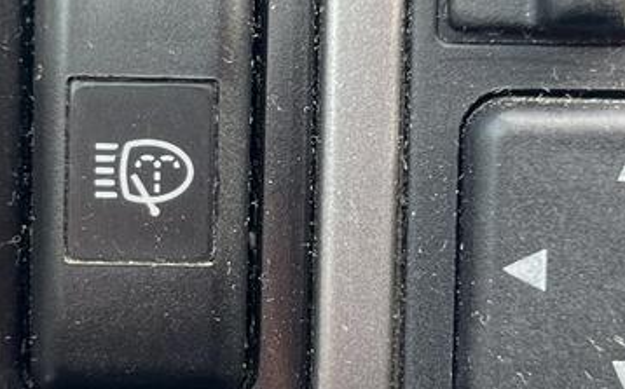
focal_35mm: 111
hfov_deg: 18.8
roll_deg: -1.2
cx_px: 278
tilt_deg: -24.0
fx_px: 1889
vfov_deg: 11.8
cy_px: 159
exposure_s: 1/121
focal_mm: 5.7
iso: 80
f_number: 1.5
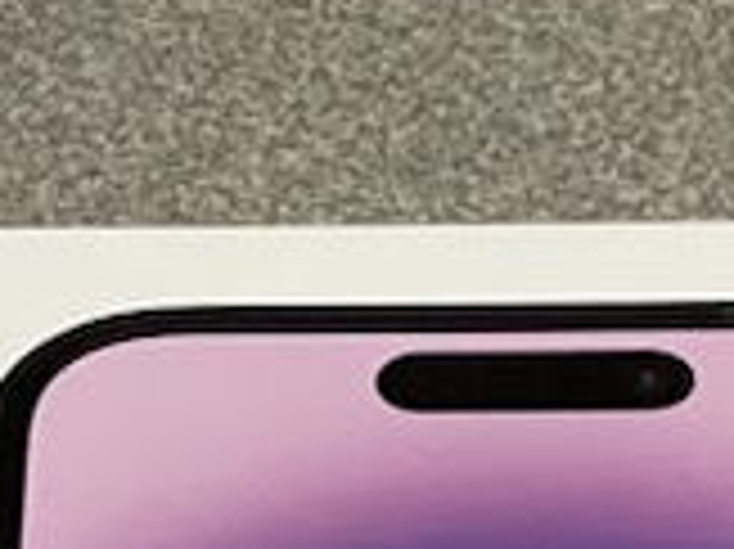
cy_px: 1332
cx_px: 581
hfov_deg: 6.2
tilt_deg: -48.3
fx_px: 6759
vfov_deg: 4.5
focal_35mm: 319
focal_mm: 6
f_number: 2
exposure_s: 1/60
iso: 320
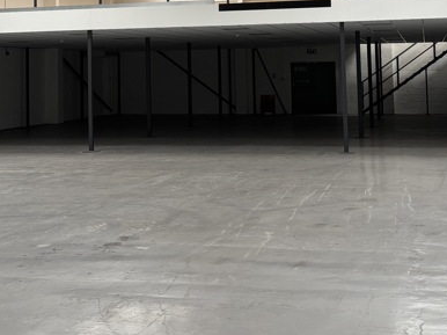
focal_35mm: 69
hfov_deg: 28.1
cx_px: 184
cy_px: 21
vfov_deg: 20.8
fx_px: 890
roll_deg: +1.1
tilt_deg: +3.3
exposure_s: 1/121
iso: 125
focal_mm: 5.96
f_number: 1.6
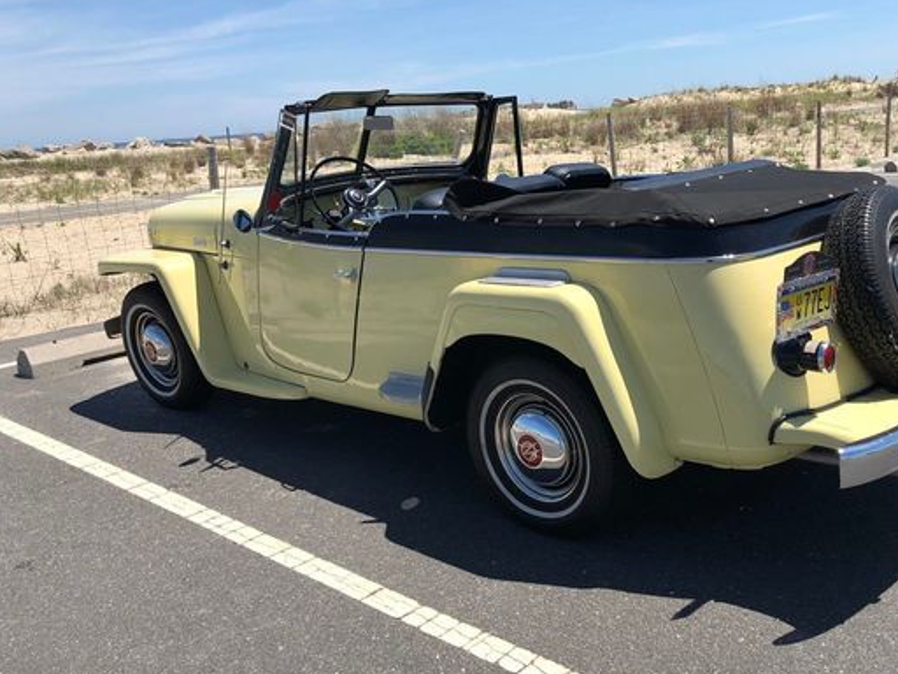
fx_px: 908
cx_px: 558
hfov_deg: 52.1
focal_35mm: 35
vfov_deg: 40.6
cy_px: 376
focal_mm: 3.99
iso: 20
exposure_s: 1/2000
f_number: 1.8
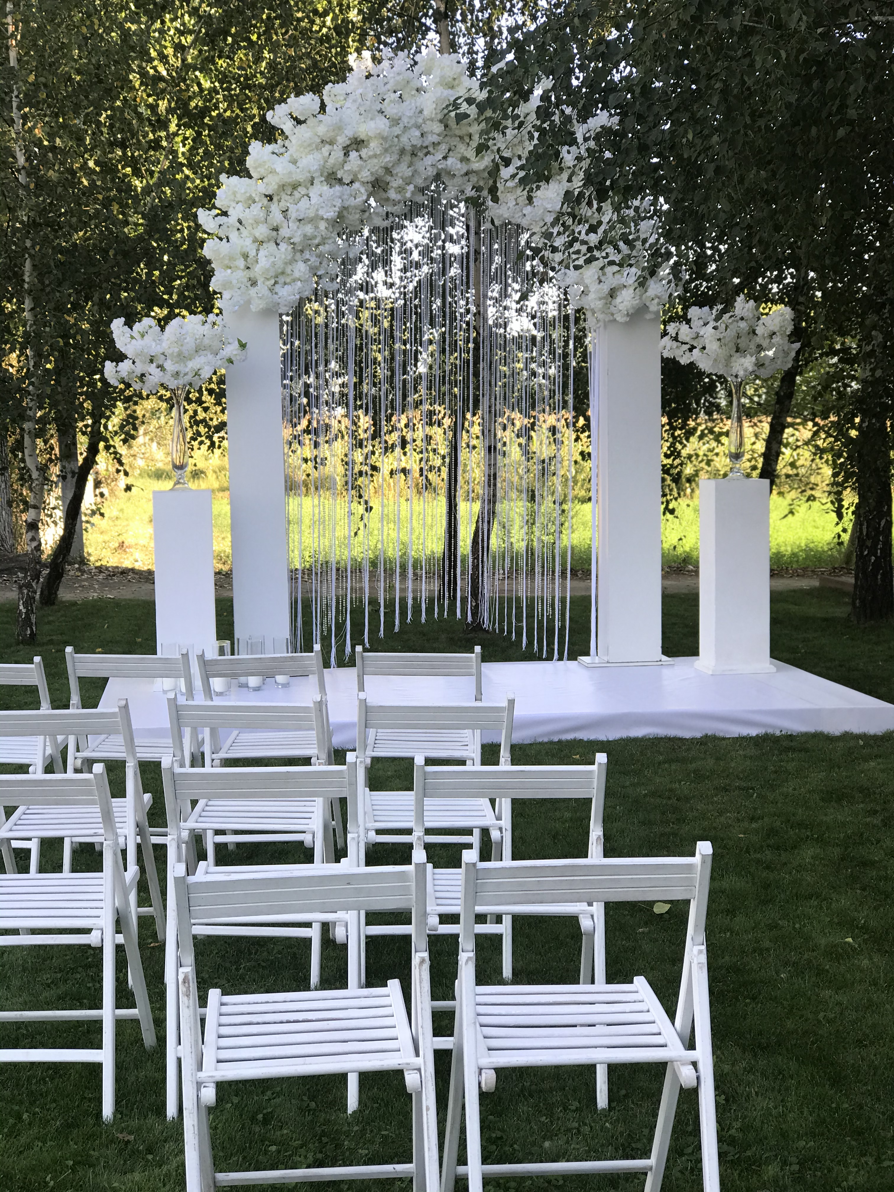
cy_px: 596
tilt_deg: -3.9
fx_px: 1963
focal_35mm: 57
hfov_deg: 25.7
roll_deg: -0.1
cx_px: 447
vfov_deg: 33.8
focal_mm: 6.6
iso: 20
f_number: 2.8
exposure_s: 1/100
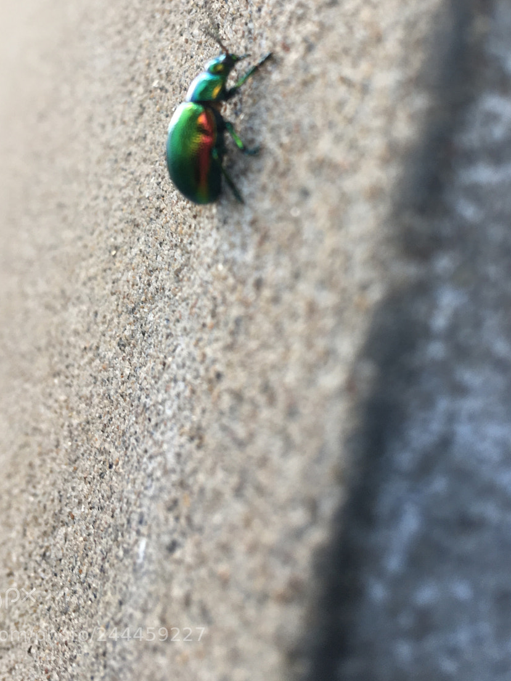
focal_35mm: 42
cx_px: 253
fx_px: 827
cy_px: 190
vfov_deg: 43.7
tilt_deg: -2.7
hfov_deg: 34.4
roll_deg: -12.2
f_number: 2.2
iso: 32
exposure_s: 1/50
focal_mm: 4.15
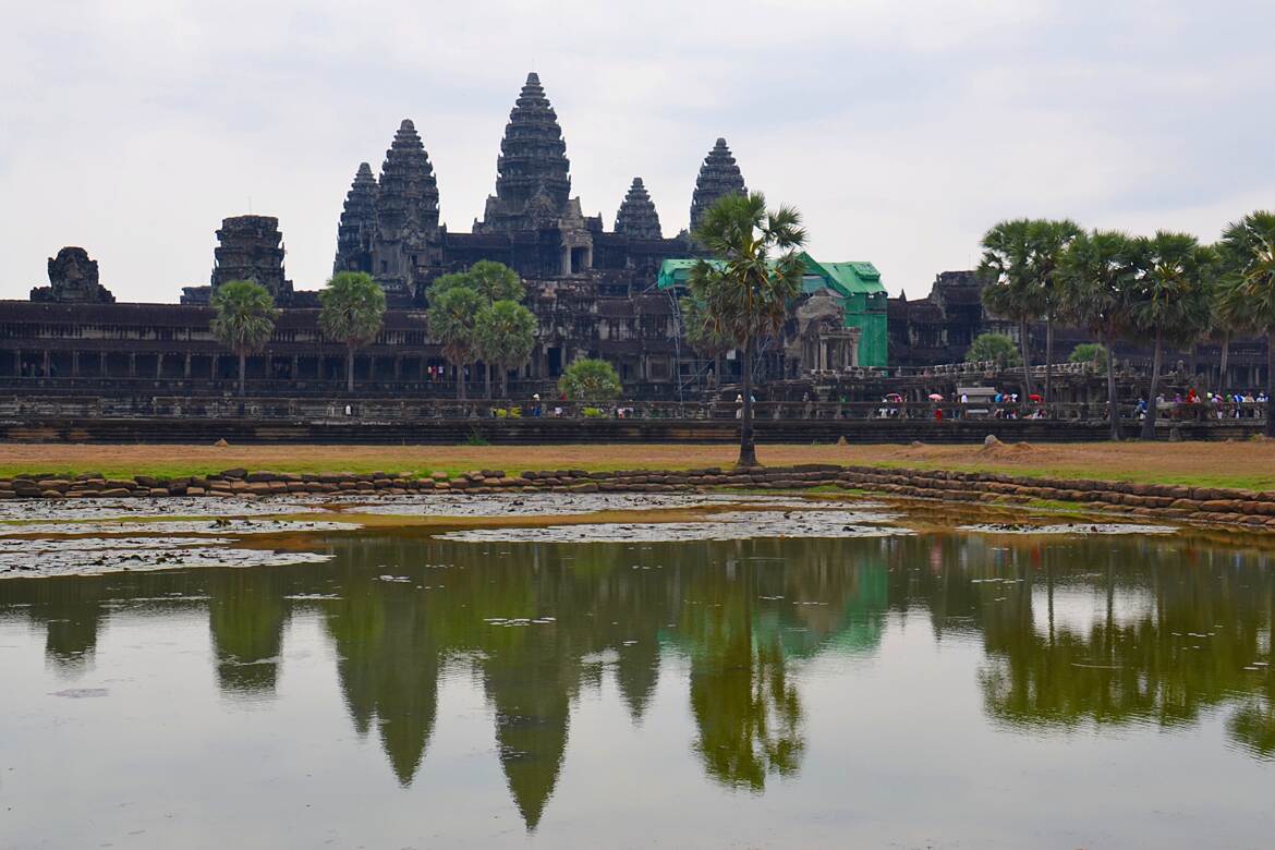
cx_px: 638
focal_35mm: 51
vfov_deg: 26.5
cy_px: 425
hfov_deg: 38.9
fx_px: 1806
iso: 100
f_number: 8
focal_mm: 34
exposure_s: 1/250
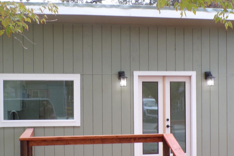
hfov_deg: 32.2
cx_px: 148
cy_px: 114
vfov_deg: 21.8
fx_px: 403
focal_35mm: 62
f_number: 4.9
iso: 196
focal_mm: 6.6
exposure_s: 1/60
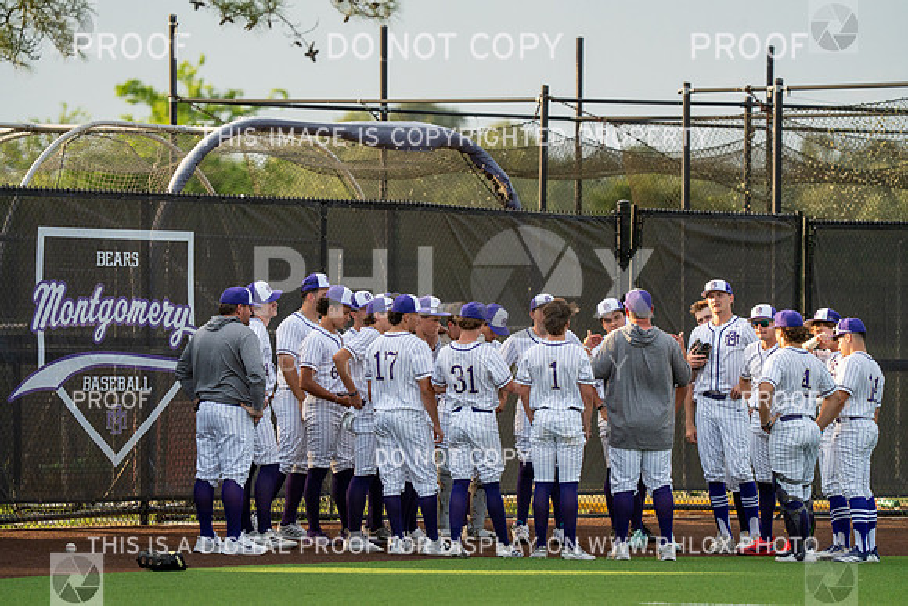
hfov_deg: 5.3
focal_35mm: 391
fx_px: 9864
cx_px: 454
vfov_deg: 3.5
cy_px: 303
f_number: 6.3
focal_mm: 391
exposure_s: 1/1250
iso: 800
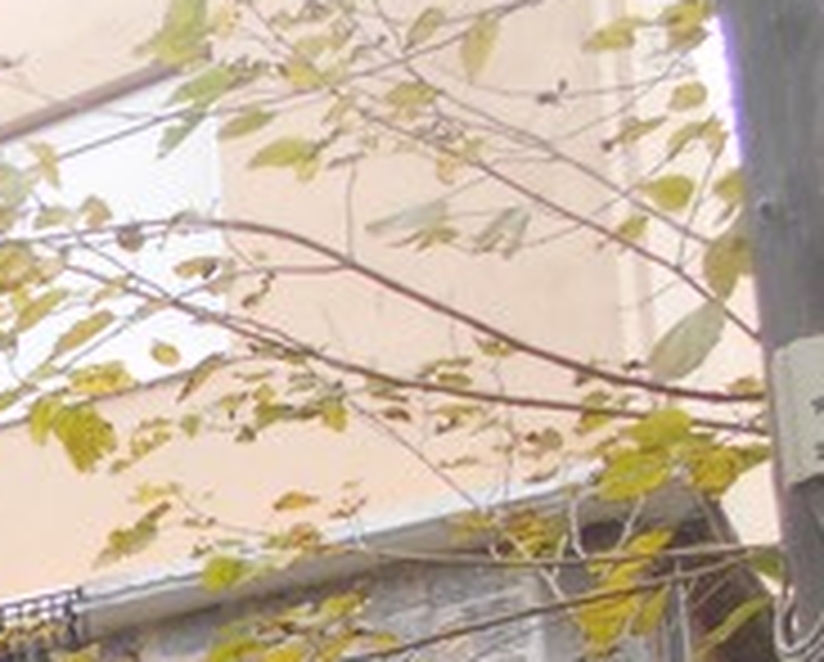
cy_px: 991
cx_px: -518
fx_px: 2027
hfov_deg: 19.2
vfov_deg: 16.8
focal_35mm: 83
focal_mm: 4.6
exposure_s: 1/50
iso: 80
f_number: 3.2
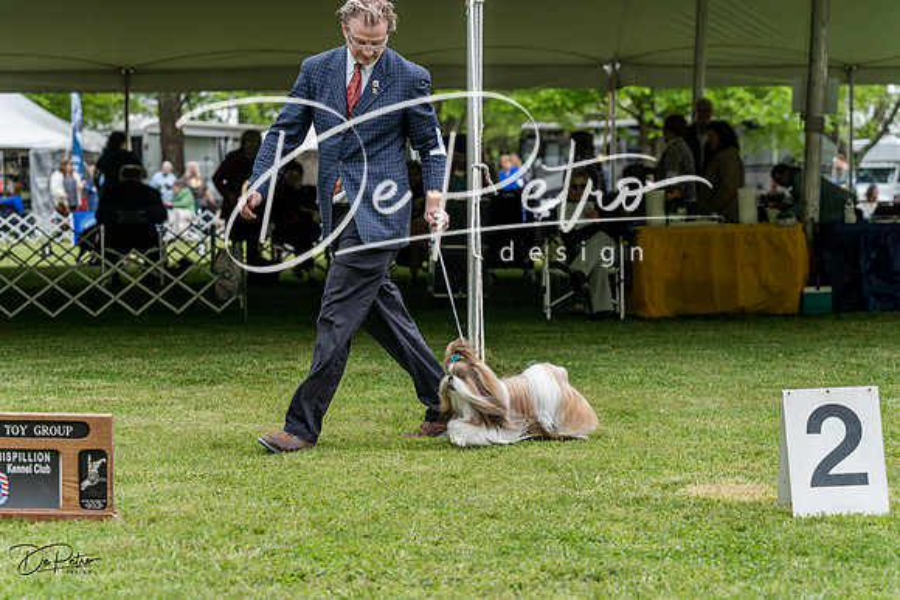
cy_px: 300
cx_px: 450
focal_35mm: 95
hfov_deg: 21.5
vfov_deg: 14.4
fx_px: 2375
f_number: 4.5
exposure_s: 1/1000
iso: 640
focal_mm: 95
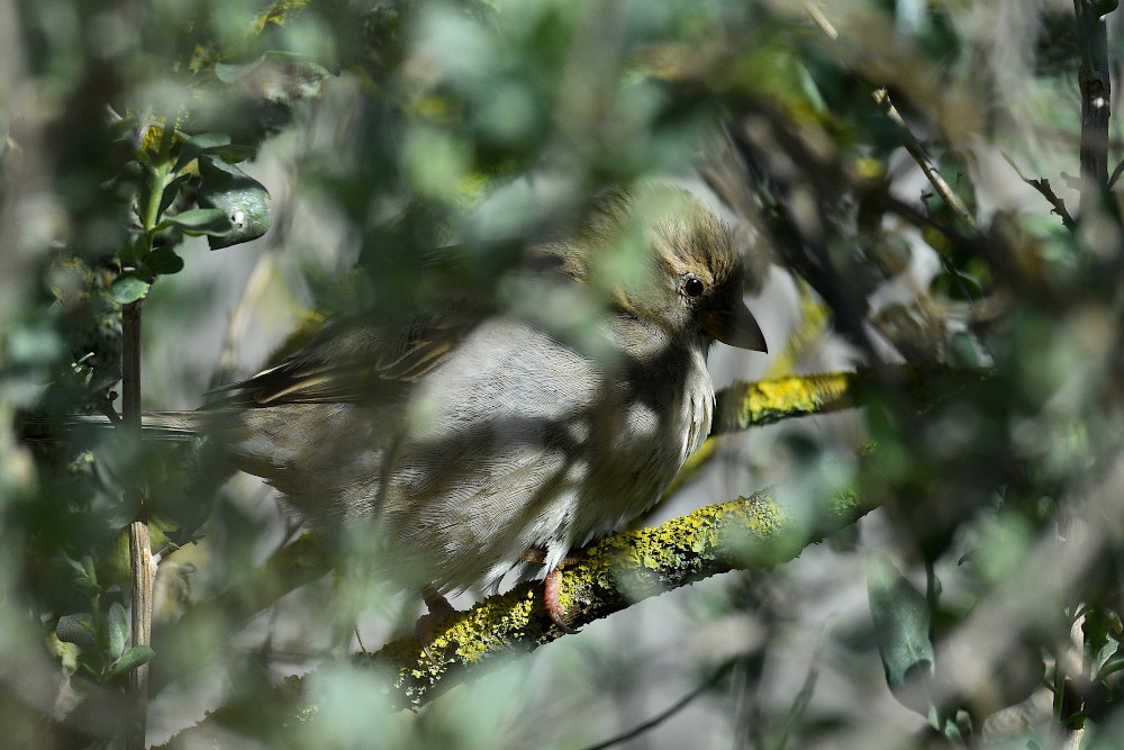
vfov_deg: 2.3
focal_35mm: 600
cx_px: 562
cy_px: 375
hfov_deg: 3.4
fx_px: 18735
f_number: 8
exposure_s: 1/500
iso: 280
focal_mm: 400
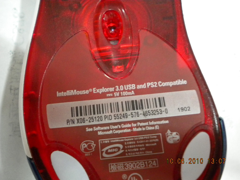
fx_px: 284
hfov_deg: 45.8
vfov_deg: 35.1
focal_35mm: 41
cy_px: 90
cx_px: 120
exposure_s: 1/8.8
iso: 532
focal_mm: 7.4
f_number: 3.5
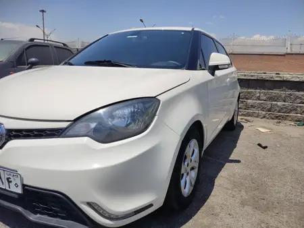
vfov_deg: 53.1
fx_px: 228
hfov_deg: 67.3
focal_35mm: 26
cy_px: 114
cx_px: 152
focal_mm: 4.74
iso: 100
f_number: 1.79
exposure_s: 1/2200
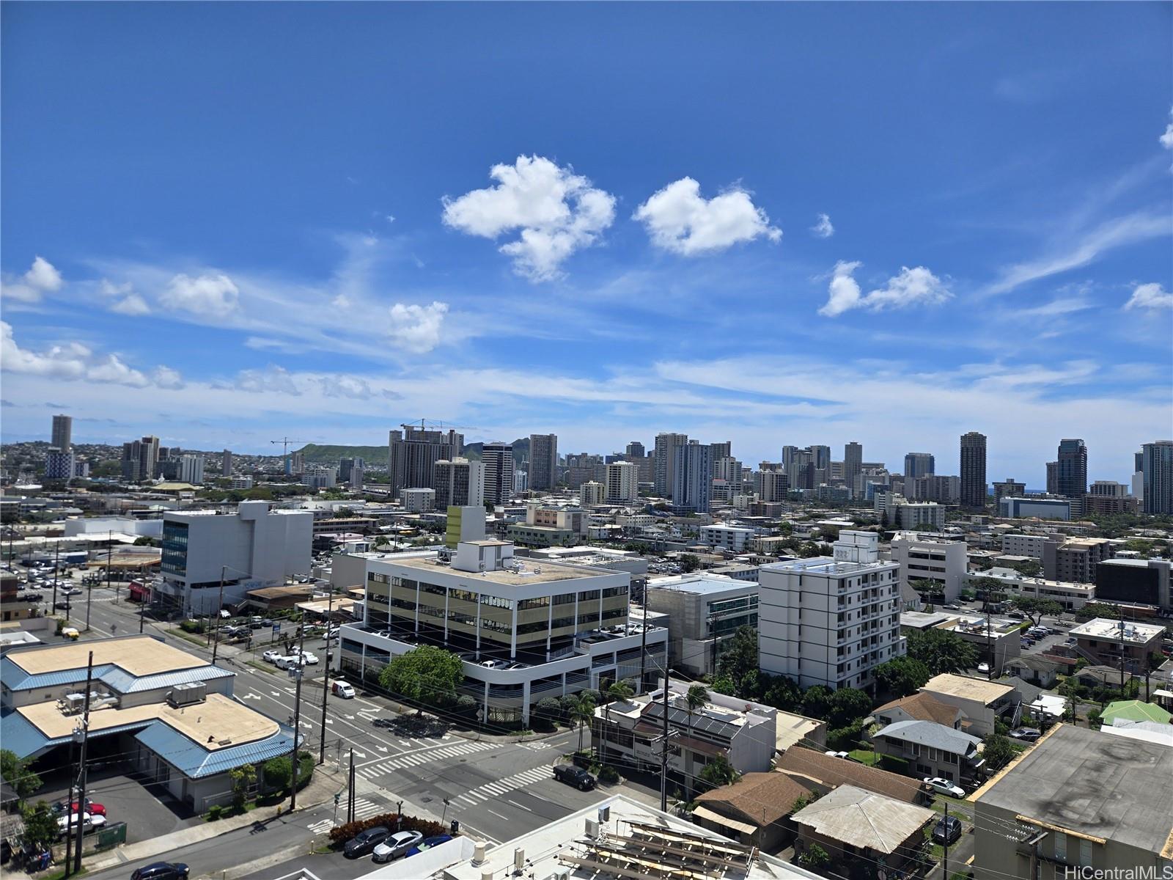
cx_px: 586
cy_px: 440
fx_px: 779
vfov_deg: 58.9
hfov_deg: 73.9
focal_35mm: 23
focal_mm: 5.4
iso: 25
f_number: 1.8
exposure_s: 1/2921
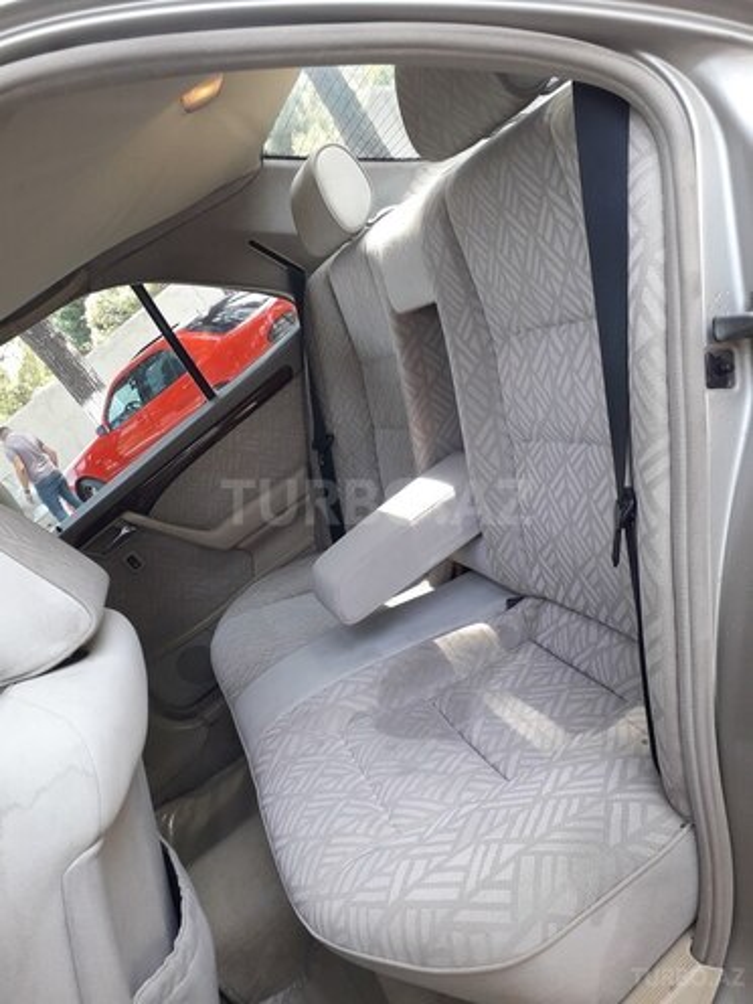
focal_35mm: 27
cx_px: 376
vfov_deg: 65.3
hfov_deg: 51.4
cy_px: 502
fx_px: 783
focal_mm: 3.6
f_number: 1.9
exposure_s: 1/100
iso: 64
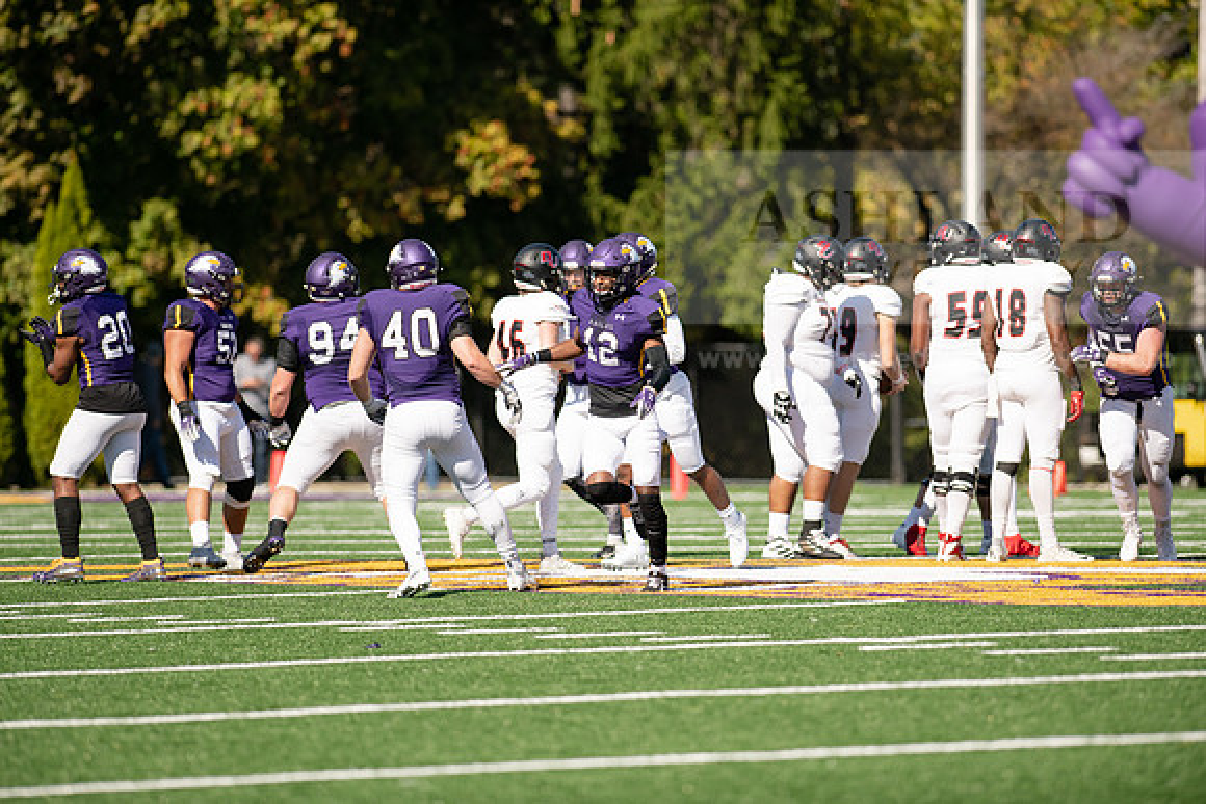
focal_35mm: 300
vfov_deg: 4.6
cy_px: 402
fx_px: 10052
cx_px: 603
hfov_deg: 6.9
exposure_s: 1/2000
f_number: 3.5
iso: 160
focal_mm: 300
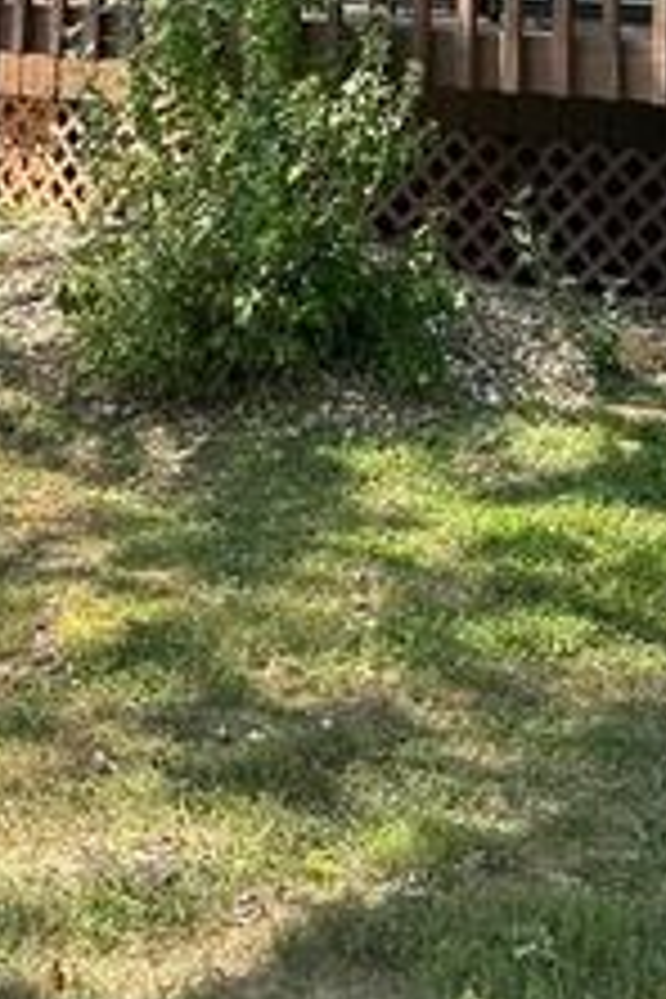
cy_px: -331
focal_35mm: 75
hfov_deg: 18.2
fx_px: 2081
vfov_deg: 23.5
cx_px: 351
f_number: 1.78
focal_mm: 6.86
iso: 80
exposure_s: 1/952
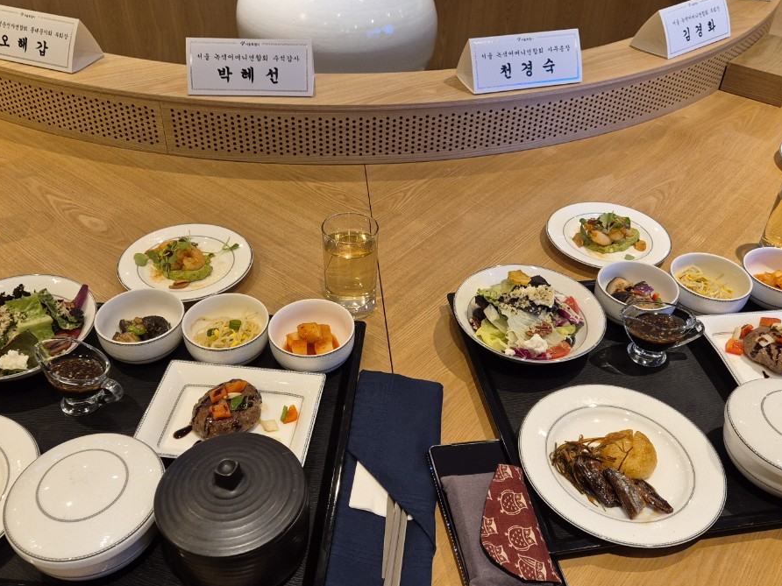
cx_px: 387
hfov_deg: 55.4
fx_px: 745
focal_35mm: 33
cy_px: 277
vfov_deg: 42.9
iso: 200
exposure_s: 1/120
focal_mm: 5.4
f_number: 1.8
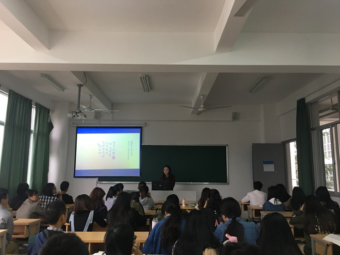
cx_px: 170
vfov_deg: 48.2
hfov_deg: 61.7
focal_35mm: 29
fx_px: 285
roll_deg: -0.8
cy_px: 128
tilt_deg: +9.8
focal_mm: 4.15
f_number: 2.2
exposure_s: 1/17
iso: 80
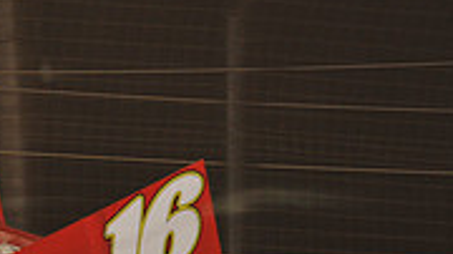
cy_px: 453
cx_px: -93
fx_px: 5870
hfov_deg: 4.4
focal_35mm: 489
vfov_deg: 2.5
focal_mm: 145
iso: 1250
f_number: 6.3
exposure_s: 1/320
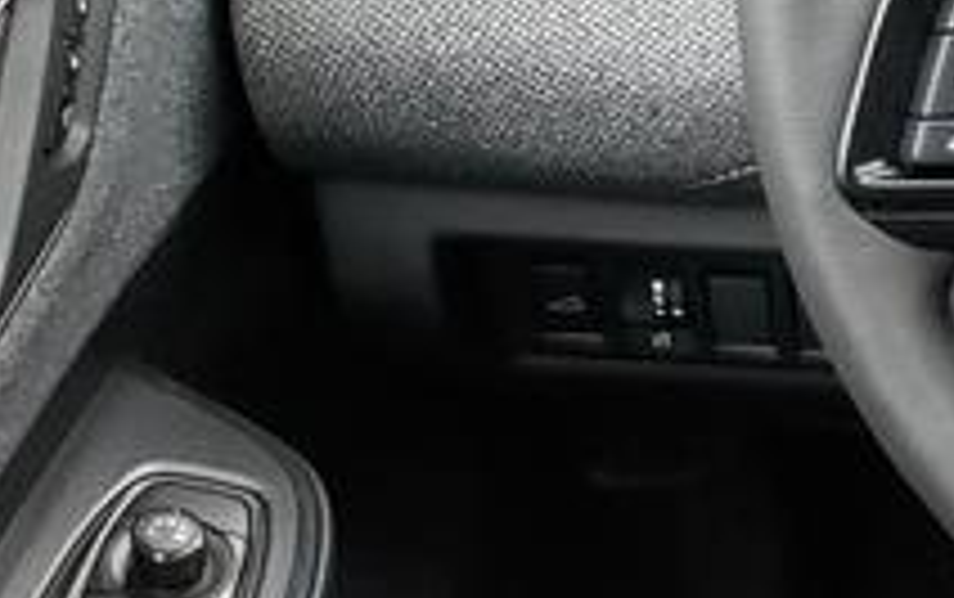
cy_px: 760
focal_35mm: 133
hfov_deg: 14.4
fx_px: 3462
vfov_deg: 9.7
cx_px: 1539
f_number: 1.5
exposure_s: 1/10
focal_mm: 4.3
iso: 500
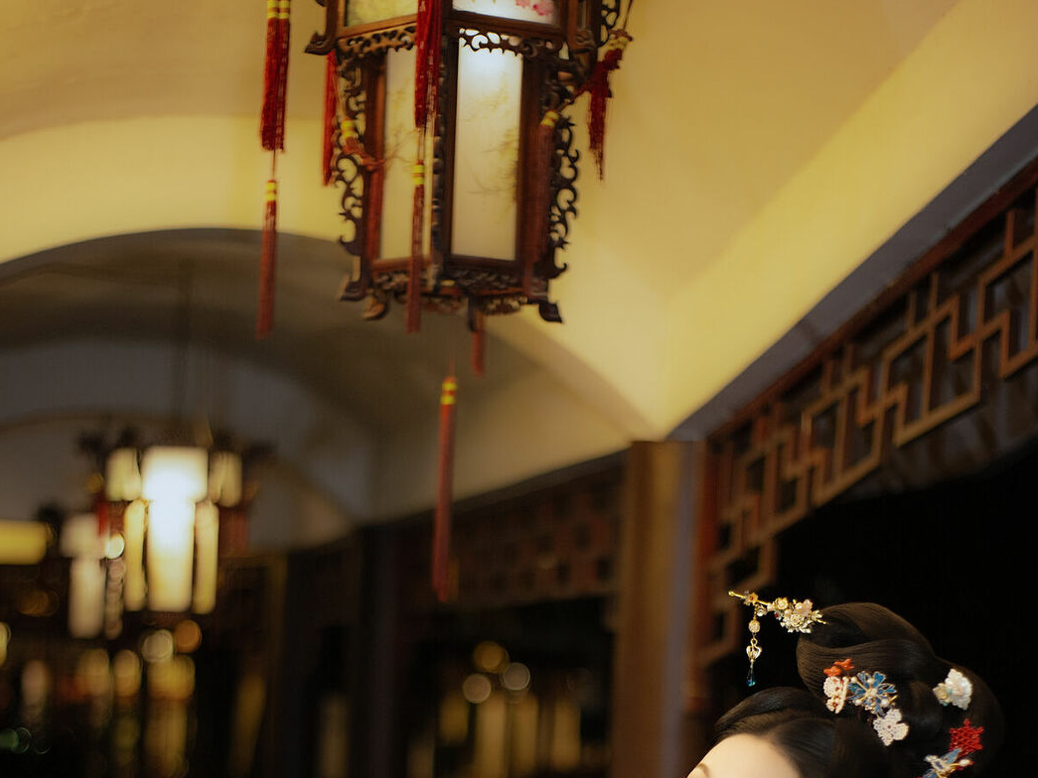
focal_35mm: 71
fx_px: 2129
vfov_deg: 20.1
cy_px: 766
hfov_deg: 27.4
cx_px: 519
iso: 800
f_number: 2
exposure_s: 1/125
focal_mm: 50
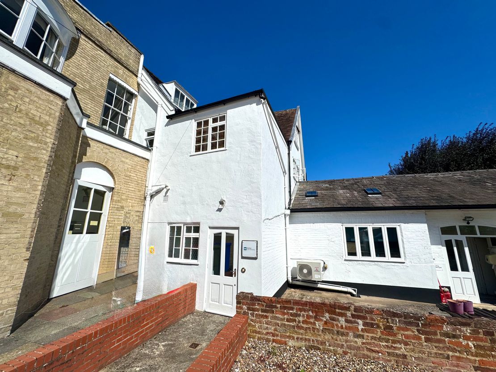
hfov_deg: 102.1
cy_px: 186
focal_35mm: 14
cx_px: 248
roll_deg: +1.0
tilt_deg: +13.2
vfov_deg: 85.7
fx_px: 201
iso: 40
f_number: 2.2
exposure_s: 1/5650
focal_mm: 2.22
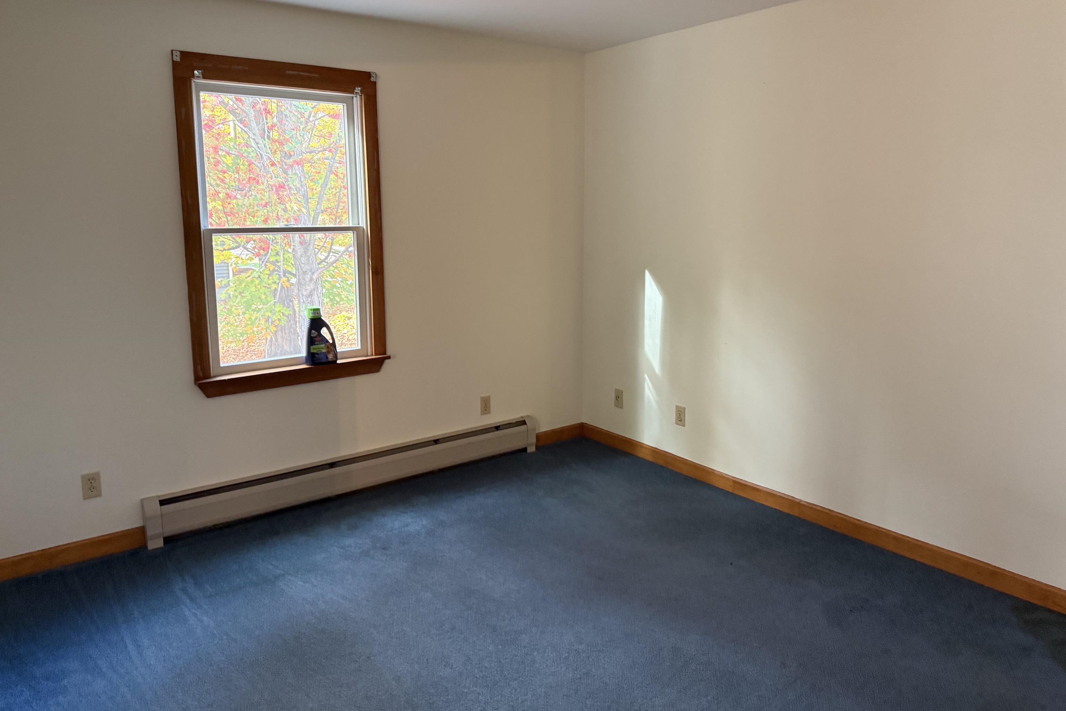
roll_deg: +0.8
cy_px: 315
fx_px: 740
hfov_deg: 71.5
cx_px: 533
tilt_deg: -8.1
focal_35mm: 25
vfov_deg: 51.2
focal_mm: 6.76
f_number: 1.78
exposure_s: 1/60
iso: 640
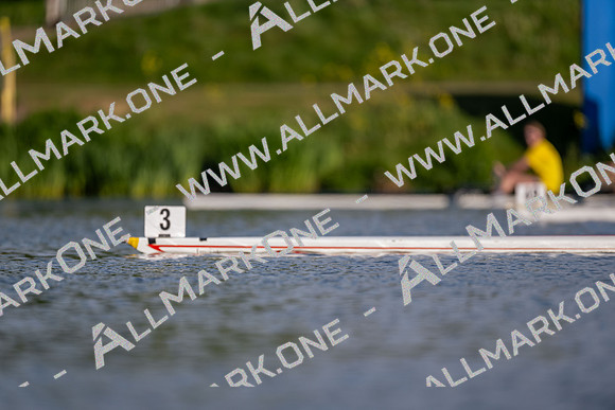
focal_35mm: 600
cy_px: 205
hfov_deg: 3.4
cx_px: 308
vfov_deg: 2.3
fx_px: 10252
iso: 200
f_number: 4
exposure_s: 1/2500
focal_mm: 600
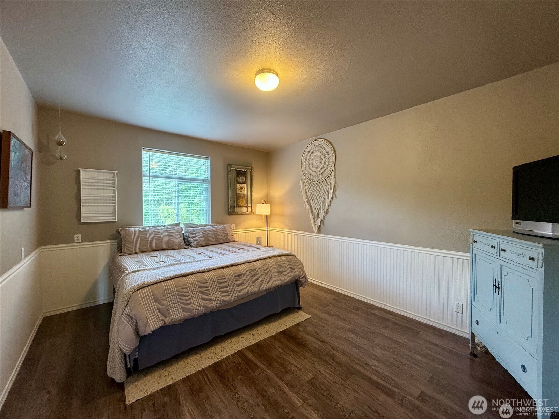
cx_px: 280
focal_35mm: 14
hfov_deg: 102.1
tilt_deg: -0.3
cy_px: 210
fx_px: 226
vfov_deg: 85.7
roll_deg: +0.2
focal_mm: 2.22
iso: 250
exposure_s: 1/60
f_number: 2.2
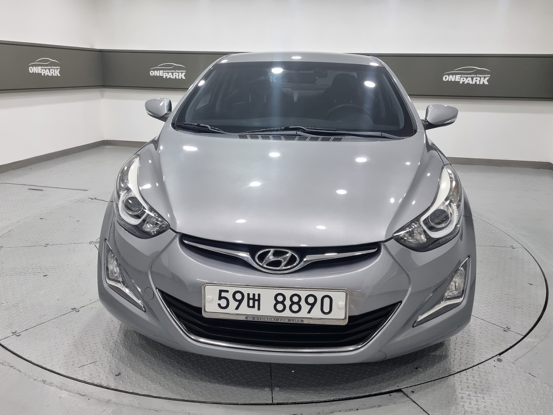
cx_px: 274
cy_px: 188
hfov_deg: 61.7
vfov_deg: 48.2
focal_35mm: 29
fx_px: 463
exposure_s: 1/120
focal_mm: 5.4
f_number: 1.8
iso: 320
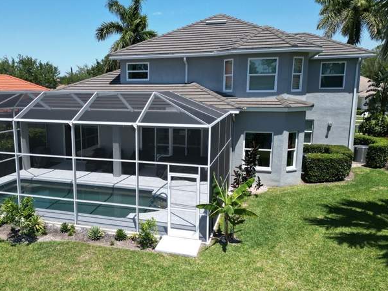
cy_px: 151
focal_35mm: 32
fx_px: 359
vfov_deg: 44.2
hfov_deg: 56.1
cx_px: 143
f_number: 1.7
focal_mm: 6.72
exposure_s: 1/2500
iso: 100
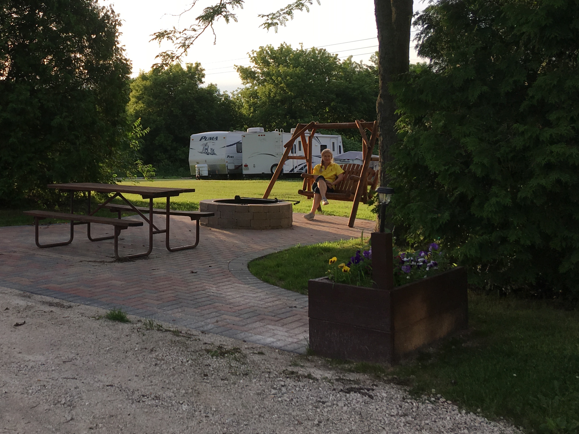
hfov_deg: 40.1
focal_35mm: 46
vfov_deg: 31.2
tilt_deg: +0.2
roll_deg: +0.7
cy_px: 140
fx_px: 769
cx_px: 144
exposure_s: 1/513
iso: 25
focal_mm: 4.15
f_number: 2.2
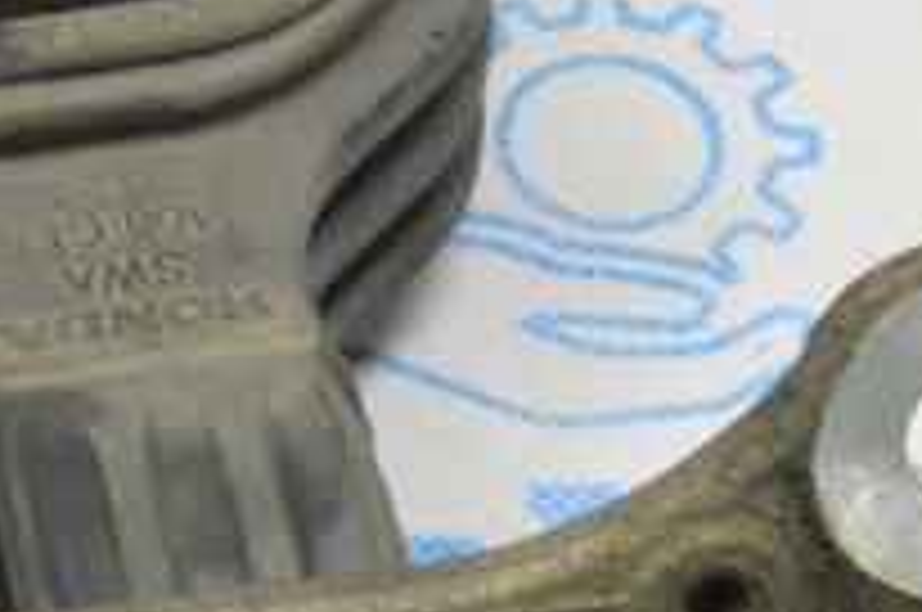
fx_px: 5037
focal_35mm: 197
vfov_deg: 6.9
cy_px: 880
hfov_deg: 10.4
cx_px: 270
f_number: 20
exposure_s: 1/15
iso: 6400
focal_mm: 42
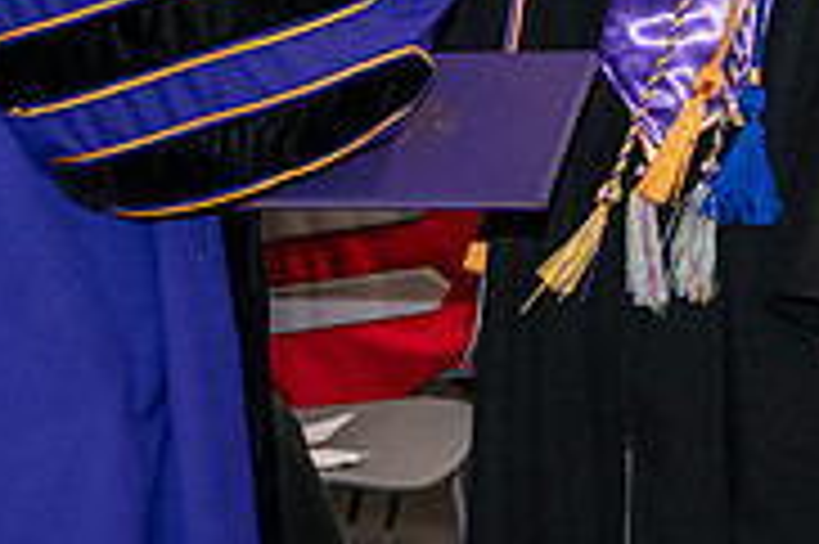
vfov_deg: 6.1
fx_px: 5069
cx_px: 270
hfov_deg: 9.2
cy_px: -308
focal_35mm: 223
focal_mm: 70
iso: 2500
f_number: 5
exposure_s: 1/200
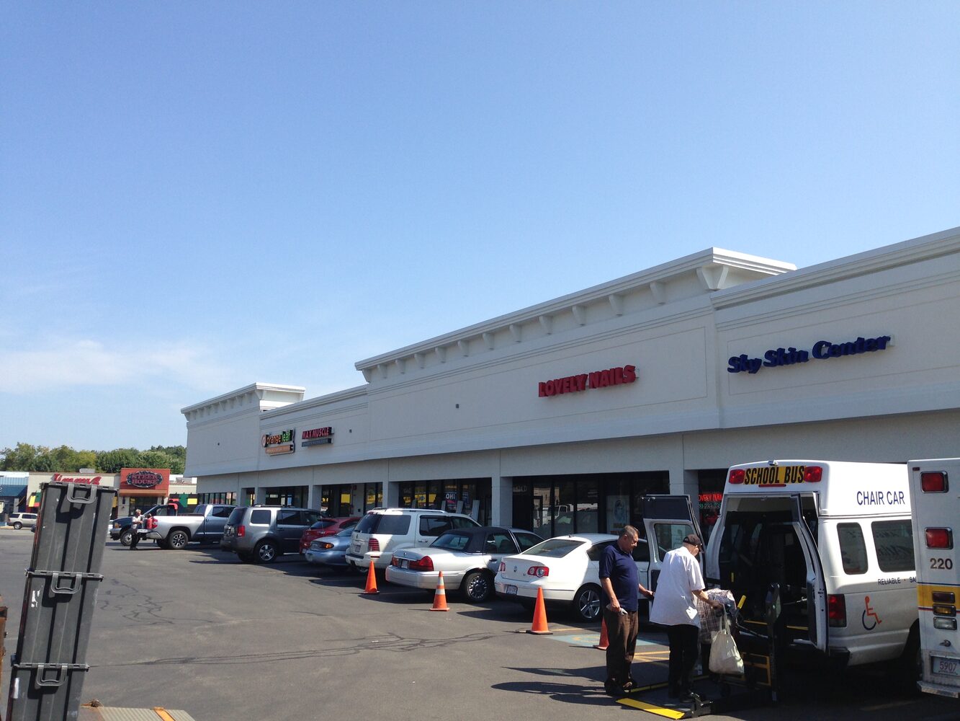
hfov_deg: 55.3
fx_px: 915
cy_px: 360
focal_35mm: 33
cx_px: 480
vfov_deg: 43.0
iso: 50
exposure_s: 1/1232
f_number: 2.4
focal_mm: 4.12
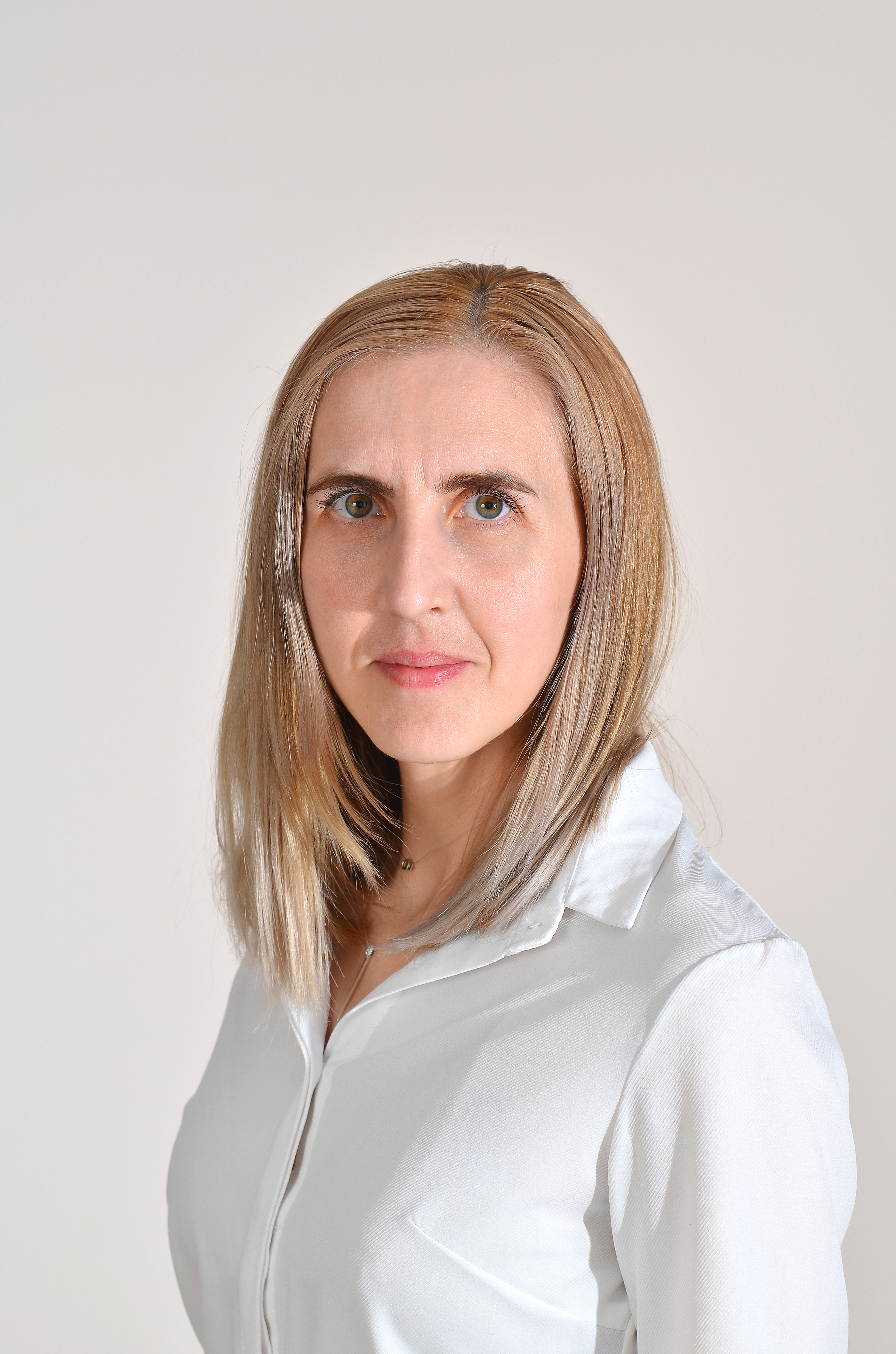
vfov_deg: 23.4
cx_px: 448
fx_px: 3262
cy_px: 677
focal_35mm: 87
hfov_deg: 15.6
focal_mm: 58
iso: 100
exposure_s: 1/125
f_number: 4.5
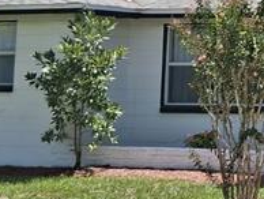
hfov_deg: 13.5
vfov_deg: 10.6
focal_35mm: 137
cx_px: 397
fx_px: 1046
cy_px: -53
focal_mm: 3.98
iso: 25
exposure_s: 1/1008
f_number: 1.8
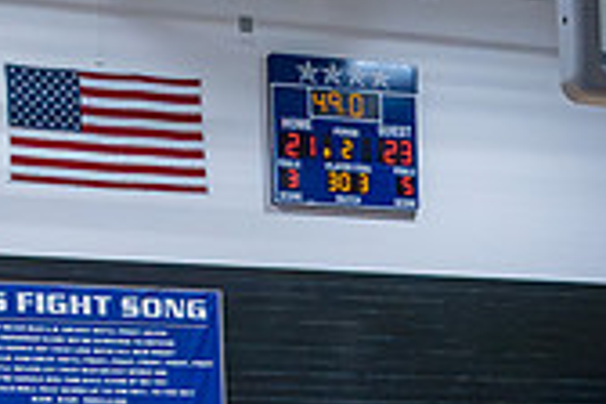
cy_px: 794
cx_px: 509
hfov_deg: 15.8
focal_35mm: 129
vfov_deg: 9.9
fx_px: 2171
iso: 11400
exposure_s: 1/500
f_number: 6.3
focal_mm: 24
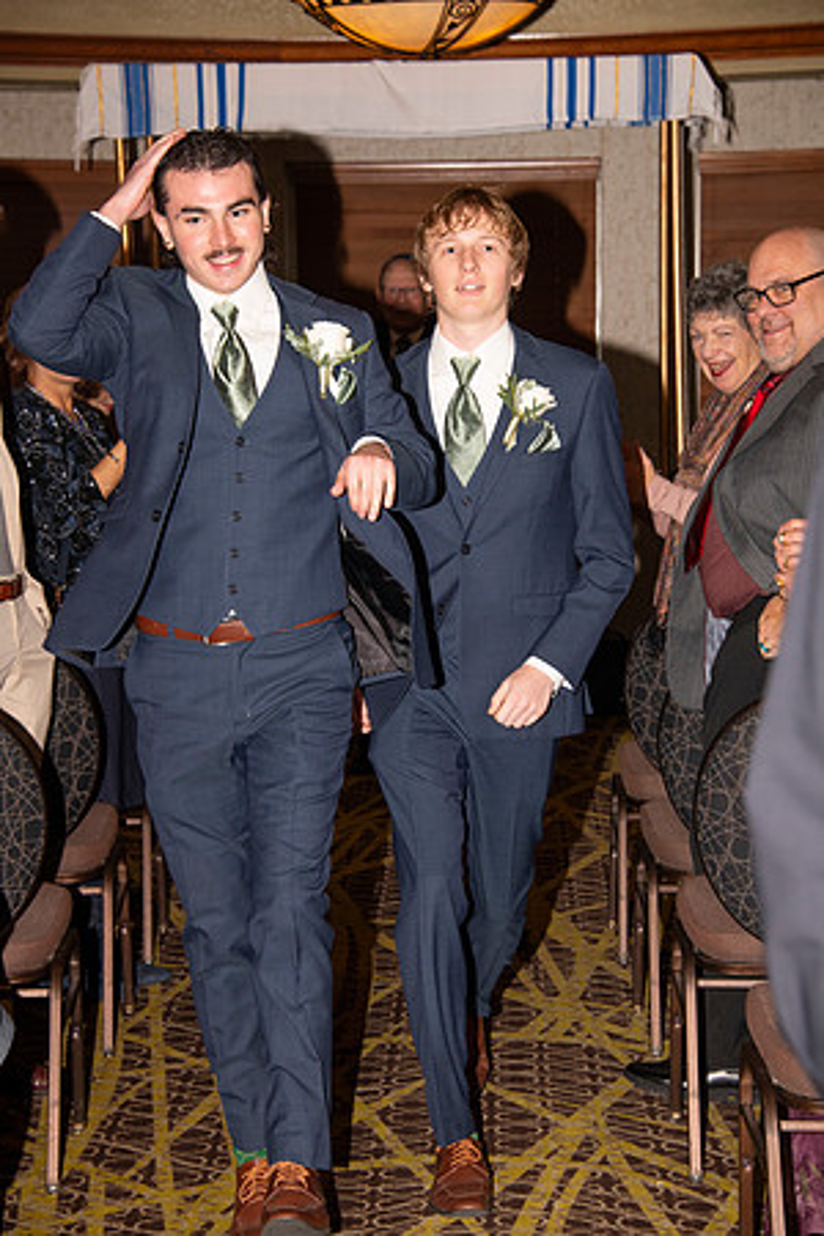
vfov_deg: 20.4
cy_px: 618
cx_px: 412
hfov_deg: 13.7
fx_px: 3433
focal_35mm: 100
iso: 1000
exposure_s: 1/160
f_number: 7.1
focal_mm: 100
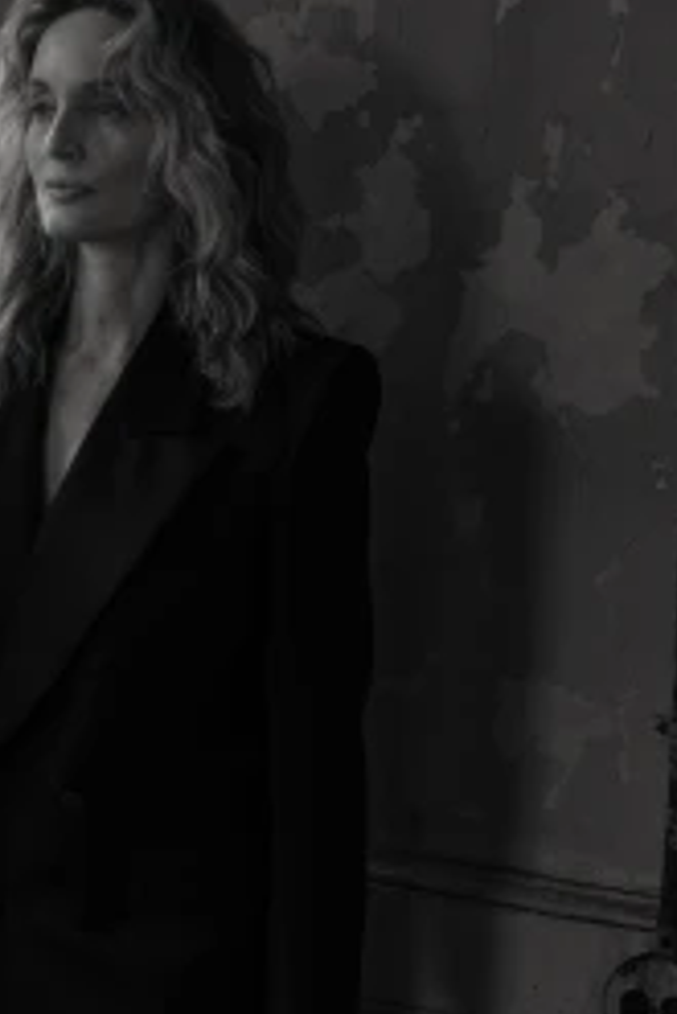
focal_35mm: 91
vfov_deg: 22.4
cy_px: 443
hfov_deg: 15.0
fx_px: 2563
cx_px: 222
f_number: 4
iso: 1000
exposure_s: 1/250
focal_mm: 50
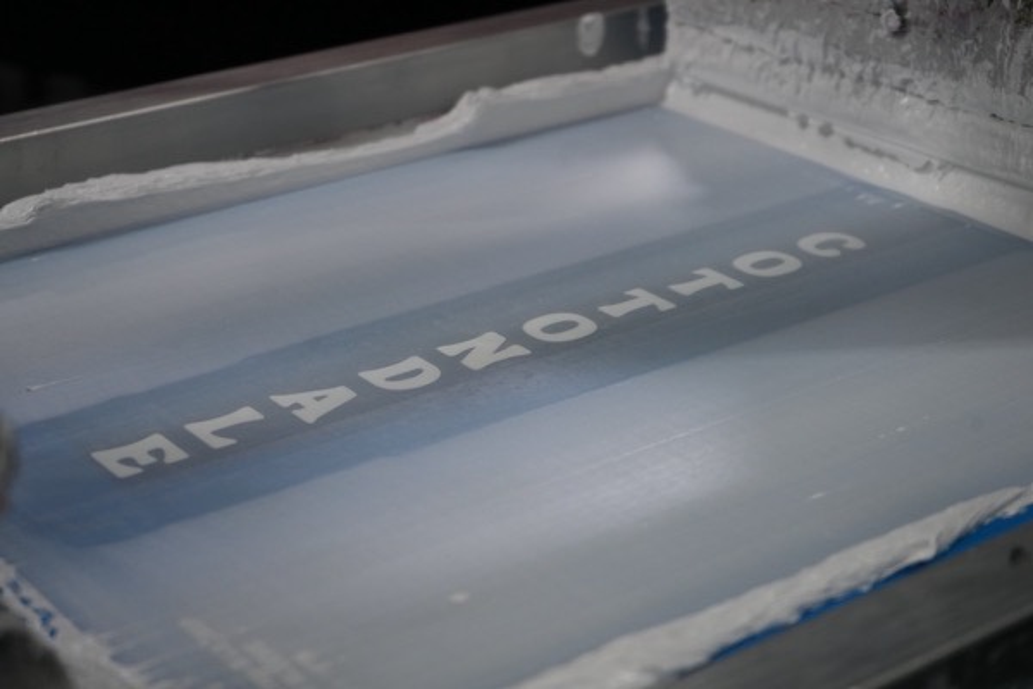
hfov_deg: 28.8
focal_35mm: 70
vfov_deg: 19.5
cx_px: 516
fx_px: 2008
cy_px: 344
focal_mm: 70
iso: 1600
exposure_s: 1/80
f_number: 5.6
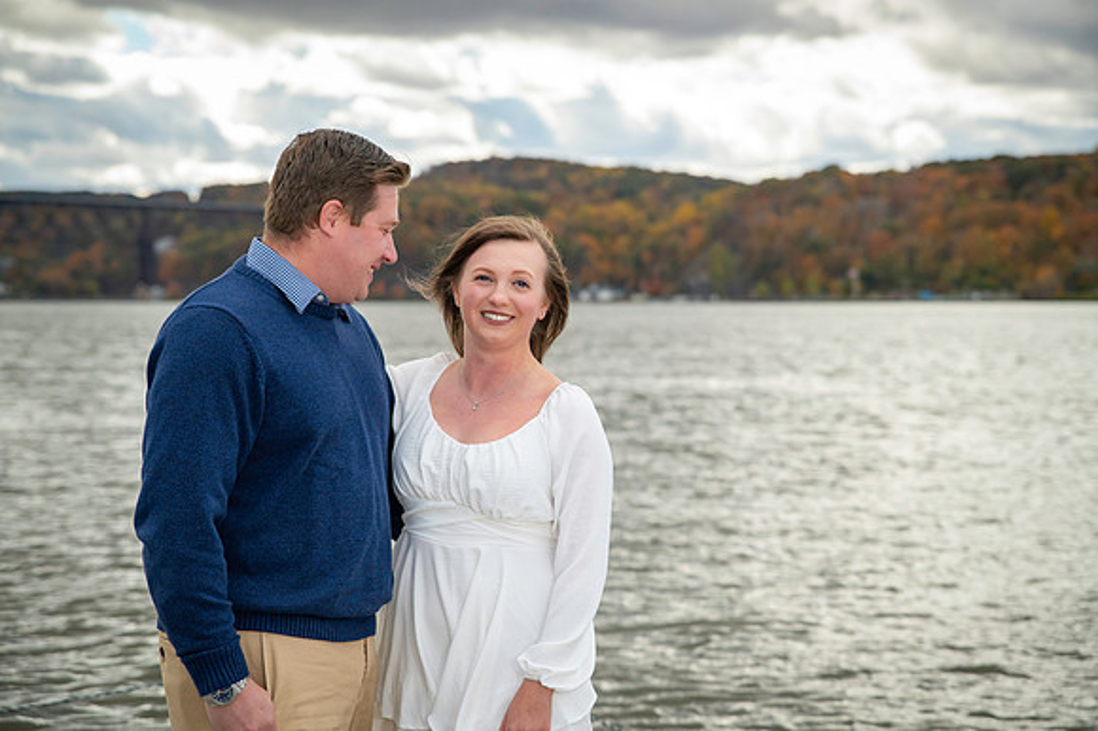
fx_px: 2169
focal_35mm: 71
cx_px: 549
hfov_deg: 28.4
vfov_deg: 19.1
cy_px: 366
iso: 1250
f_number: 3.5
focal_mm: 70
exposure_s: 1/5000
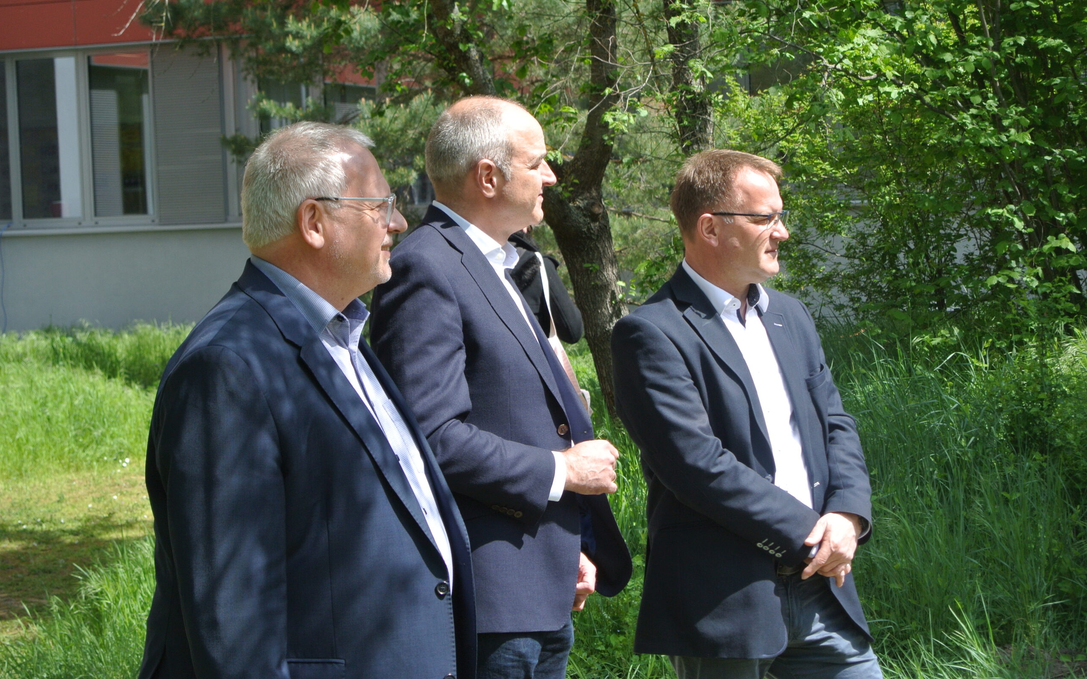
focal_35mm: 83
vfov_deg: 15.7
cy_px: 314
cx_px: 543
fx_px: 2458
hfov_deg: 24.9
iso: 140
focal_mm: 30
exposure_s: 1/250
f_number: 5.6
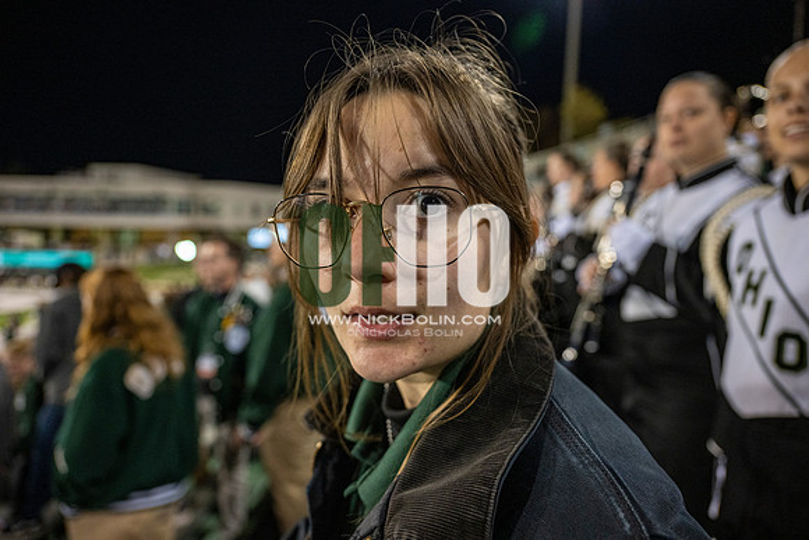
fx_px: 539
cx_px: 404
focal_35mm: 24
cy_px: 270
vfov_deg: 53.2
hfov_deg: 73.7
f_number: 3.2
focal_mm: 24
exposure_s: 1/500
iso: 2000
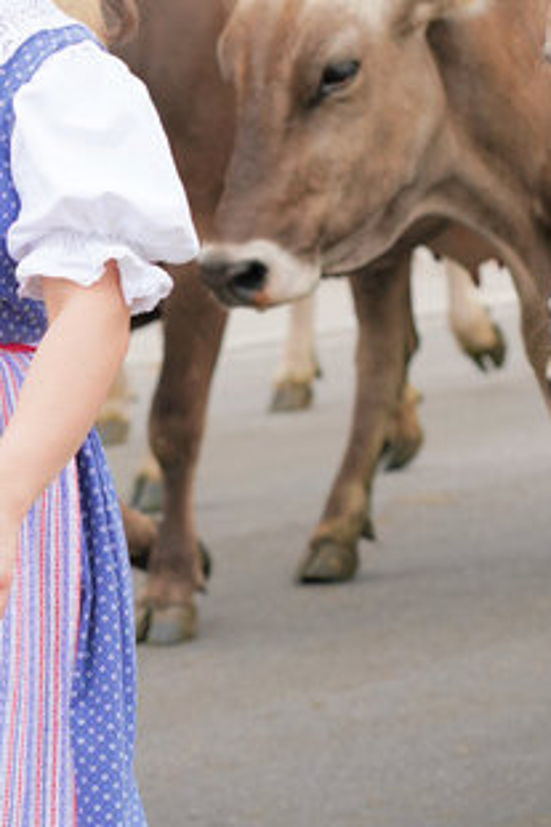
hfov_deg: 5.6
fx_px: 5654
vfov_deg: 8.4
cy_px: 388
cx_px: -117
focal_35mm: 246
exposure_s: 1/500
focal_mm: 85
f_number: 5
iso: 400
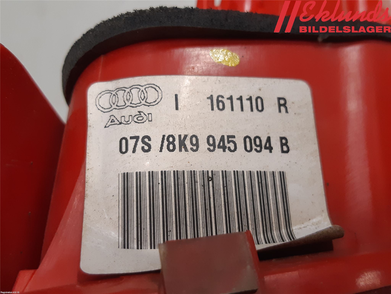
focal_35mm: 26
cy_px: 147
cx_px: 196
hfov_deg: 67.3
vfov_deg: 53.1
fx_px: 294
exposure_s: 1/50
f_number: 1.7
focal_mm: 3.93
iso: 125
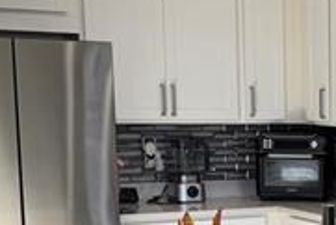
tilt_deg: -9.4
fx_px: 990
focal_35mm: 106
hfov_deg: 18.0
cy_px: 270
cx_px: 438
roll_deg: -1.9
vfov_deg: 12.6
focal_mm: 6.76
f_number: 1.78
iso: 80
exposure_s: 1/134
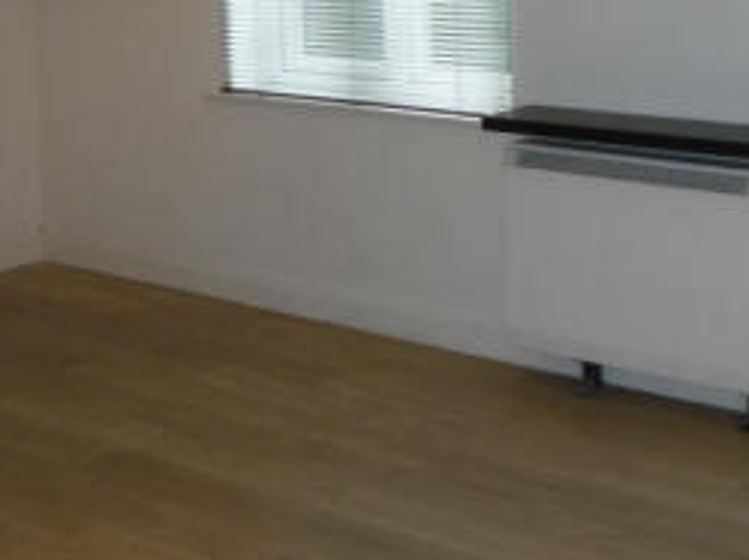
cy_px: 8
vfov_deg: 20.9
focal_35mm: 68
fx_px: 1469
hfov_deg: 28.1
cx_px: 582
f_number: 3.3
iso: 100
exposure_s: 1/30
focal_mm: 5.2
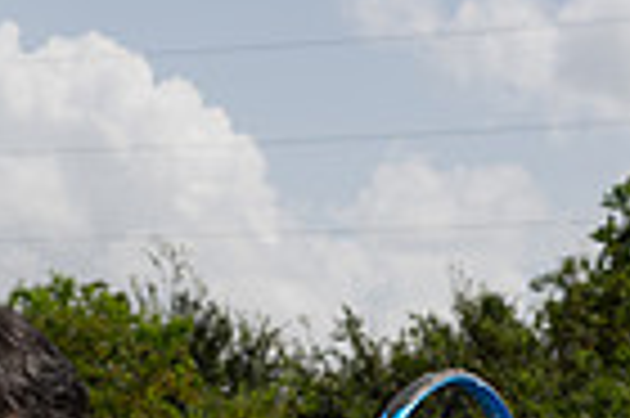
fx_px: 2919
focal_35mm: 167
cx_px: 9
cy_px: 930
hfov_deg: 12.2
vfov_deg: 7.7
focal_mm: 52
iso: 100
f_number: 11
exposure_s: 1/250
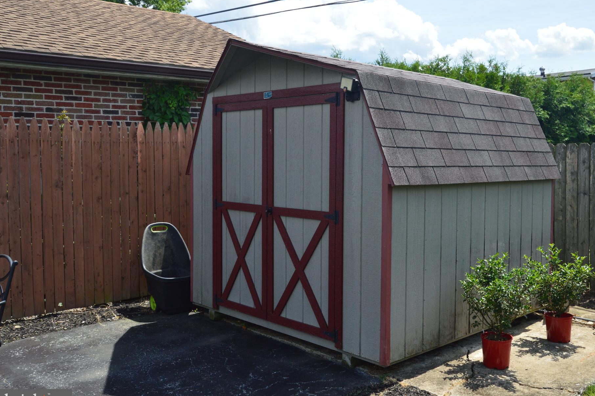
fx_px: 561
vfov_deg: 38.8
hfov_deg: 55.7
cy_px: 188
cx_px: 337
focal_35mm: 34
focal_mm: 20
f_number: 10
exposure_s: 1/320
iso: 400
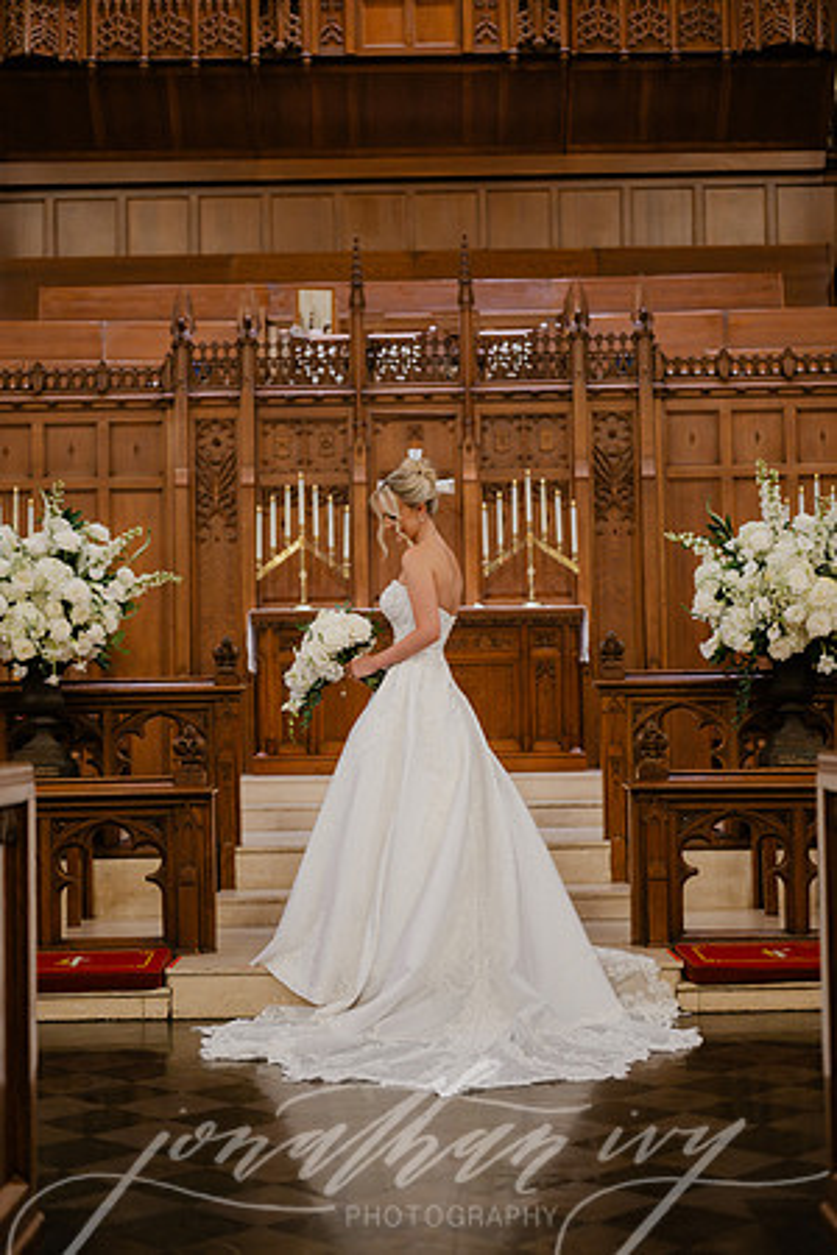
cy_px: 628
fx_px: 1744
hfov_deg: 27.0
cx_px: 418
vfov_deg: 39.6
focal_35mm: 50
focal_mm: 50
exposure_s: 1/125
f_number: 2
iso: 2500
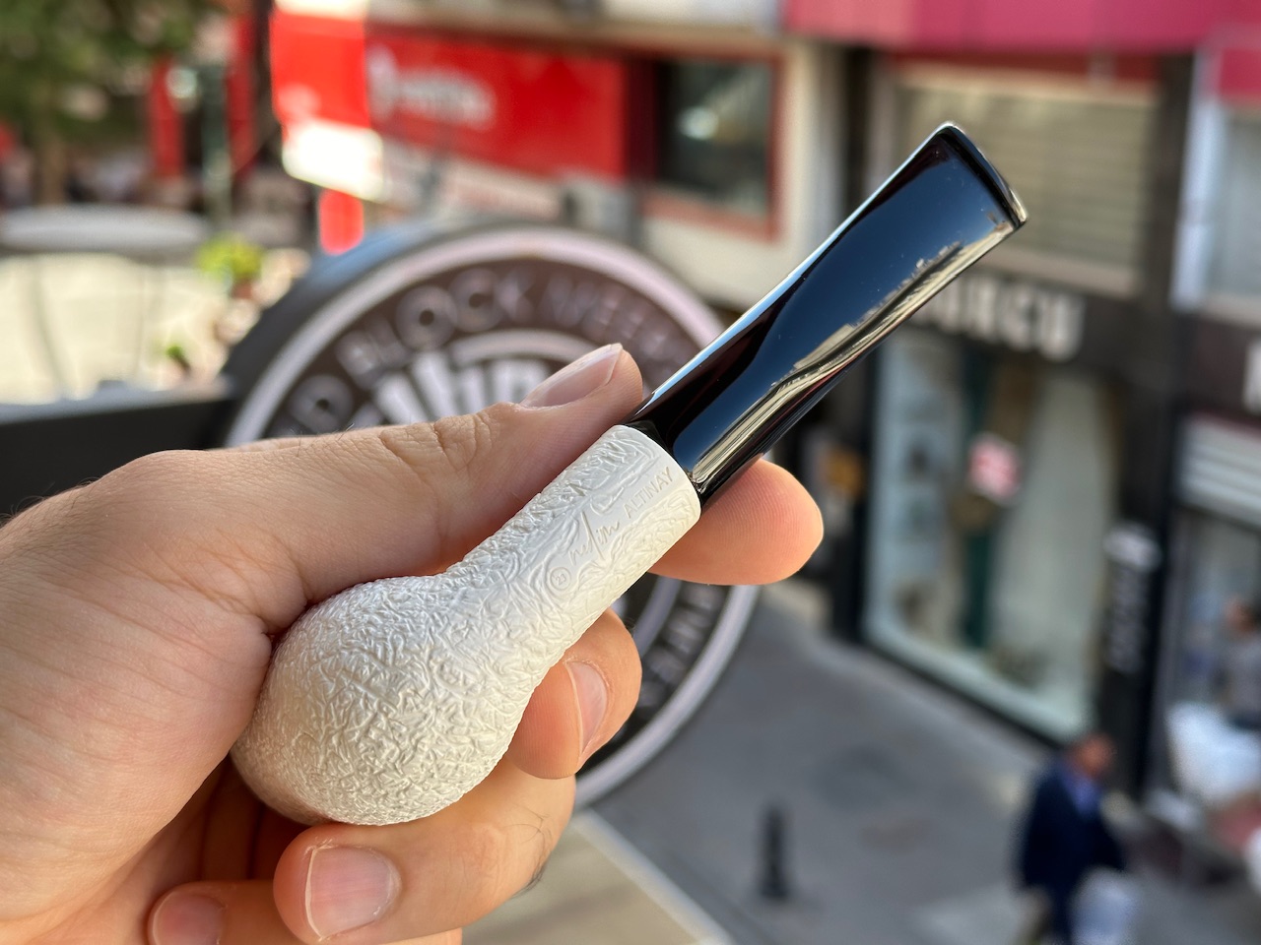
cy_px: 472
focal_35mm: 48
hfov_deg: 39.7
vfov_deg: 30.3
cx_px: 630
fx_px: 1749
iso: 64
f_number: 1.78
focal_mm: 6.86
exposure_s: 1/422
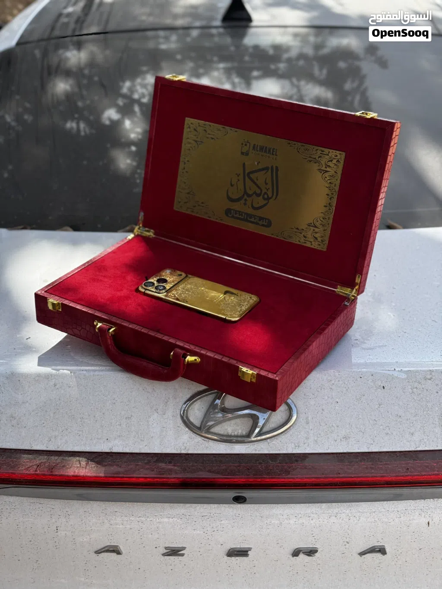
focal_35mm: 48
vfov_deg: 39.7
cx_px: 221
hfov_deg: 30.3
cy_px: 294
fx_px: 817
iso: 64
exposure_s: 1/1427
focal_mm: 6.76
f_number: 1.78
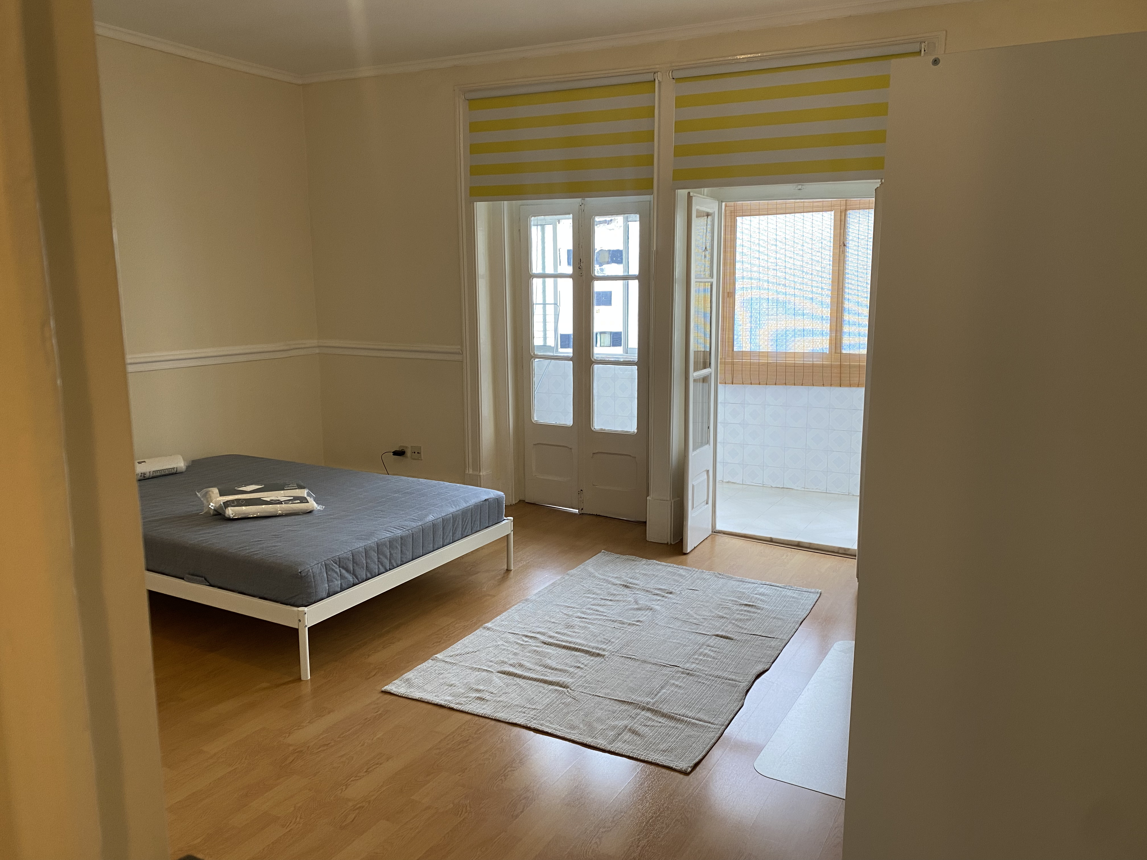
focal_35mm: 26
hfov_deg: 67.3
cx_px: 574
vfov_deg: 53.1
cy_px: 430
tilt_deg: -9.8
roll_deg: +0.8
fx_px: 862
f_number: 1.8
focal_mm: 4.25
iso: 64
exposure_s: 1/50
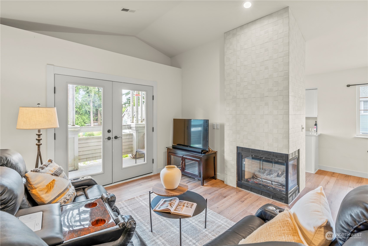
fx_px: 164
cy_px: 123
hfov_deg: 96.7
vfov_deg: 73.7
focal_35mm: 16
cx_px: 184
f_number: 9
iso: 320
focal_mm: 16
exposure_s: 1/2
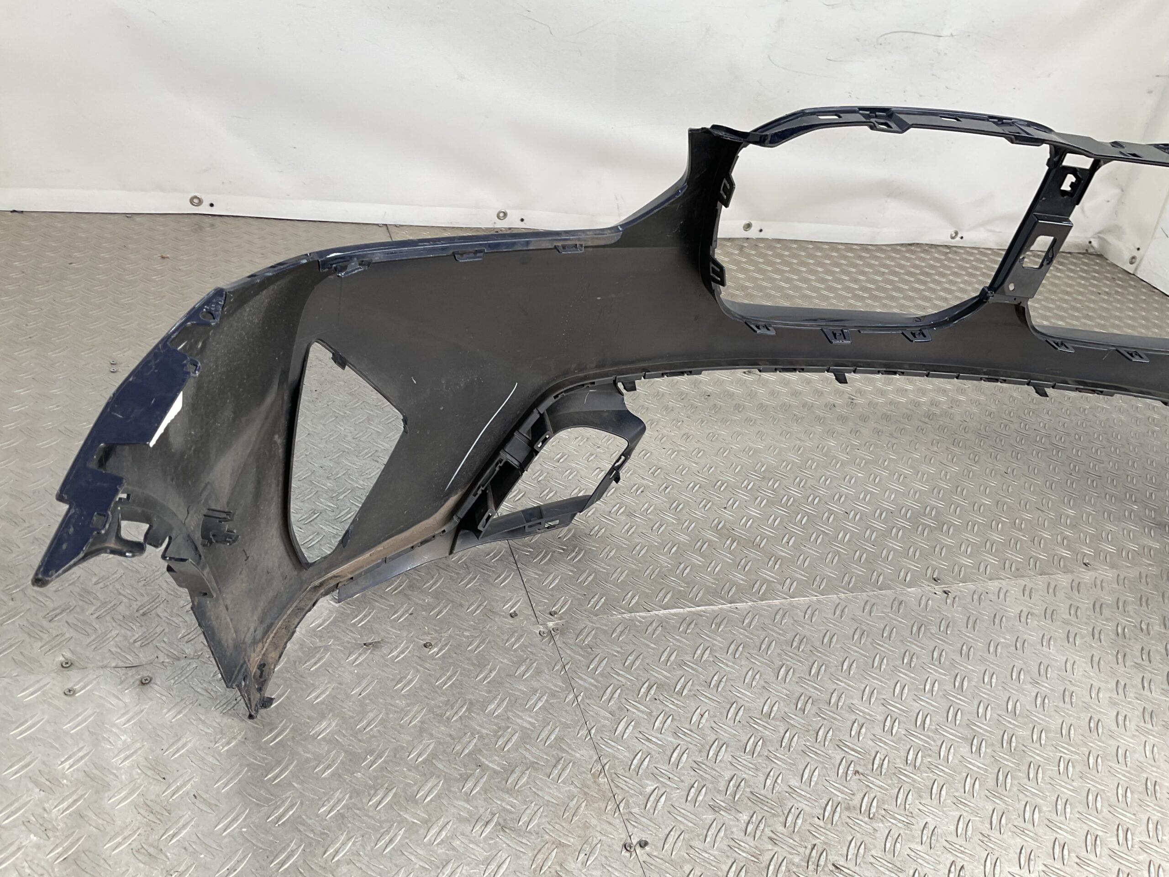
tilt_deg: -30.9
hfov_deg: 61.7
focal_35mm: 29
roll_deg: -14.8
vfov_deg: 48.2
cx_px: 584
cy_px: 438
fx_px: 979
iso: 16
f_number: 1.8
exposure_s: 1/120
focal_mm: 3
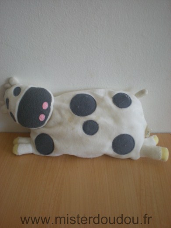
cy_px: 114
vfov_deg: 49.0
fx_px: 250
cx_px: 86
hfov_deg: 37.7
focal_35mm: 38
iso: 200
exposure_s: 1/58.4
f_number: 3.1
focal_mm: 6.3
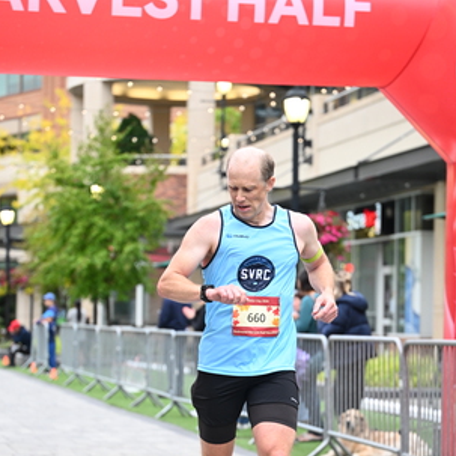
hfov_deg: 16.1
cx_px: 236
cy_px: 345
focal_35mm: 108
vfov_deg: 16.0
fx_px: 1610
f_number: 2.8
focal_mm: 70
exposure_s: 1/1000
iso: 1600
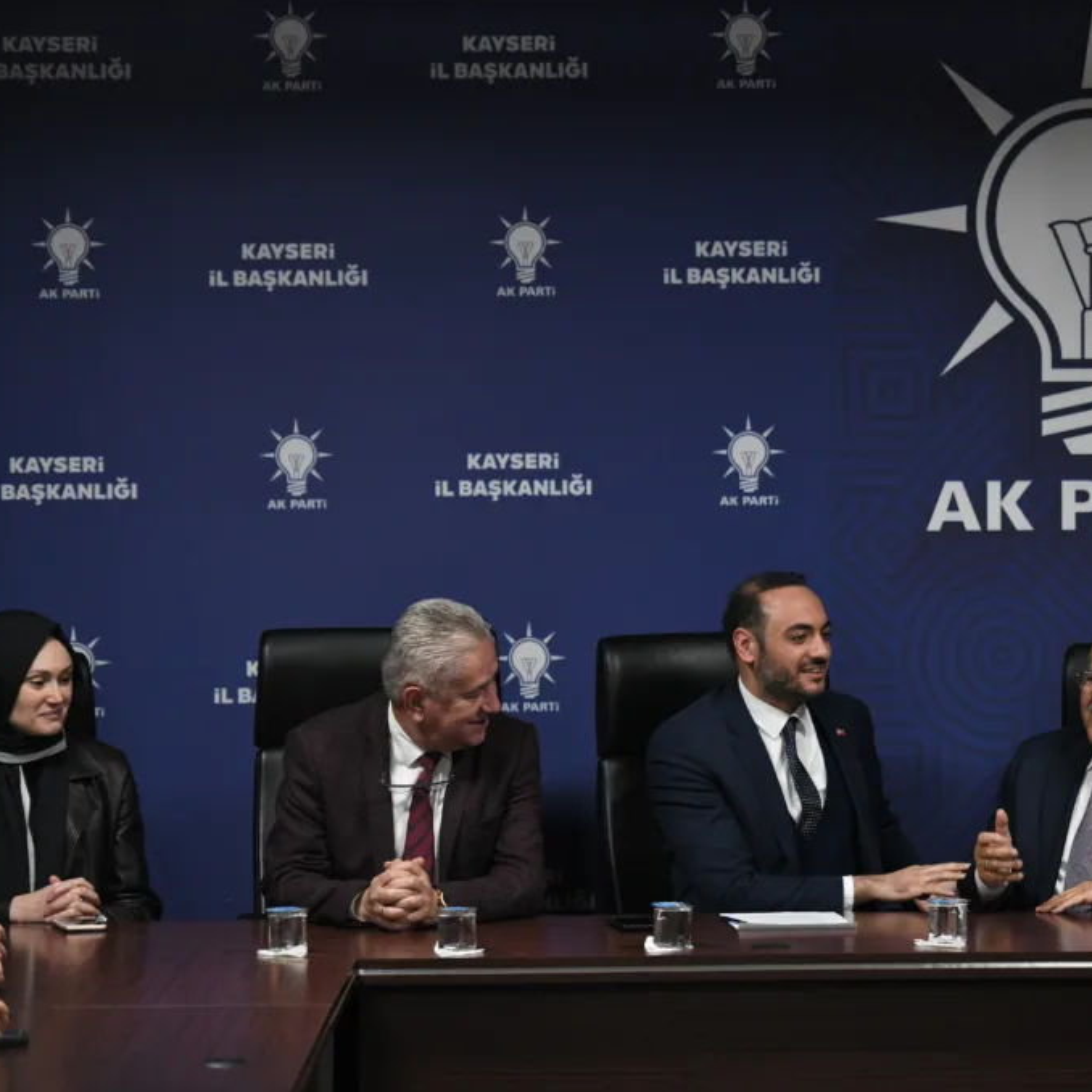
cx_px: 778
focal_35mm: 149
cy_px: 548
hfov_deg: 11.7
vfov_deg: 11.7
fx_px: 5318
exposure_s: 1/125
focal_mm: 116
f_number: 2.8
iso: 1600
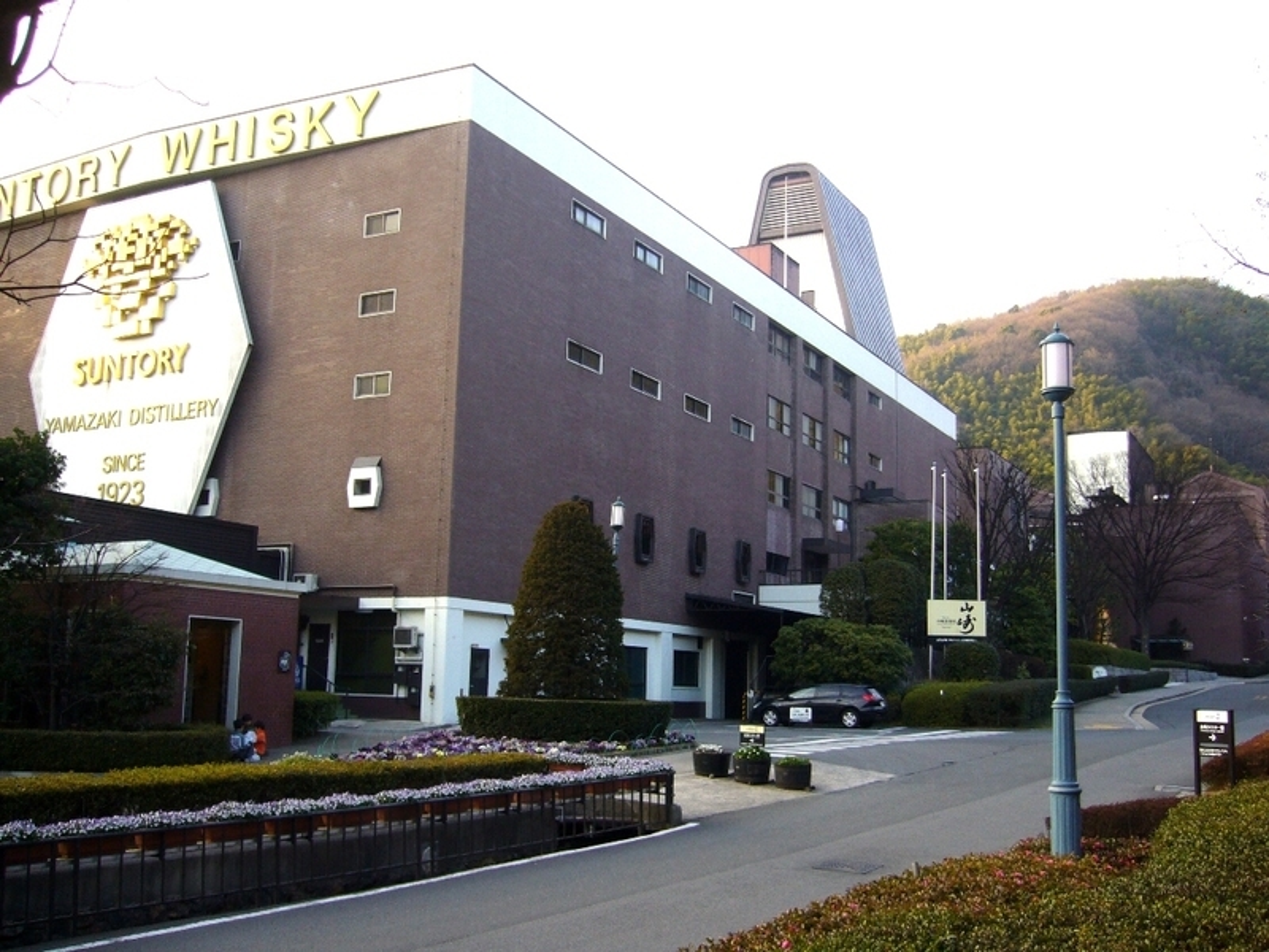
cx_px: 634
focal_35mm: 35
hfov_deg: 52.6
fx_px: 1283
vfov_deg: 40.7
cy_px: 476
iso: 80
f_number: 2.8
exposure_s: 1/160
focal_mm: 5.8
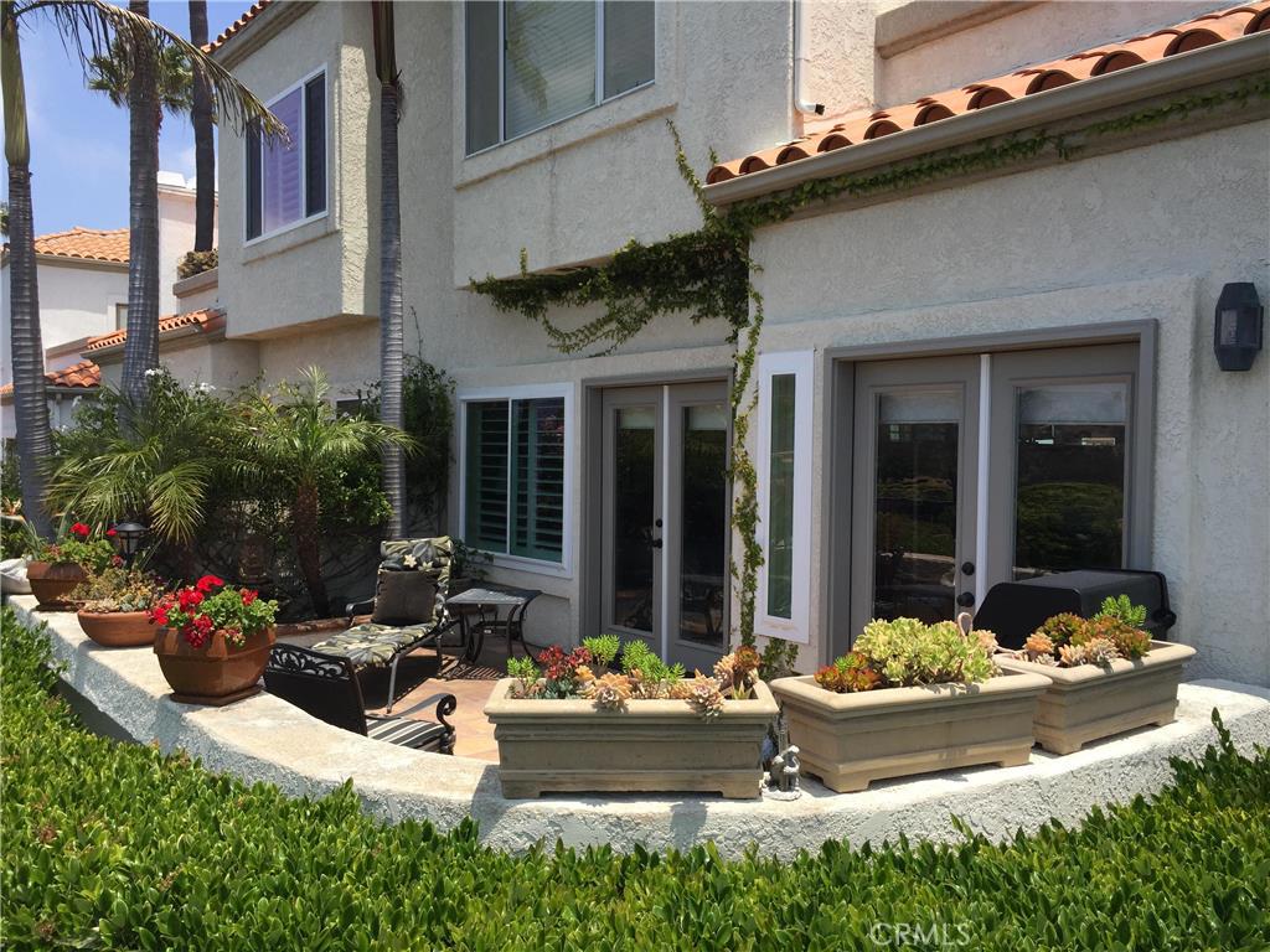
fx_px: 1064
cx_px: 635
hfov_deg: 61.7
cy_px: 476
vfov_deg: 48.2
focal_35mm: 29
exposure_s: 1/1412
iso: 32
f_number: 2.2
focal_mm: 4.15
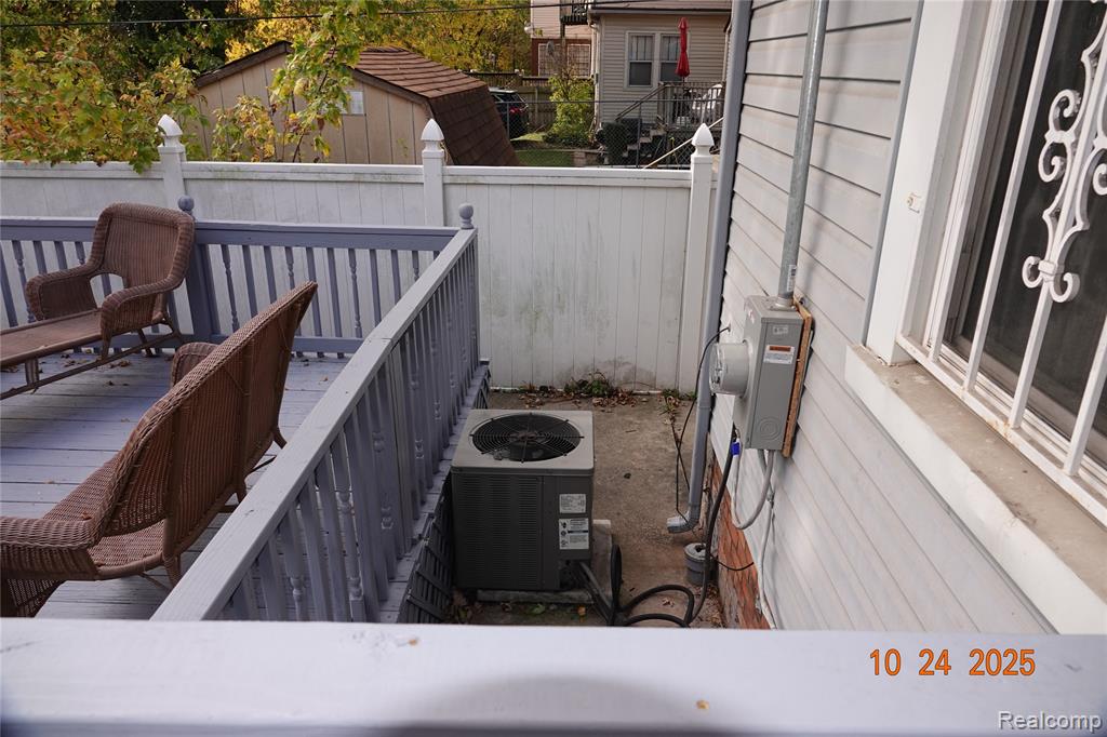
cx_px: 554
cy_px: 368
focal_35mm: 24
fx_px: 738
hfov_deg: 73.8
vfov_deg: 53.1
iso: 100
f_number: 3.2
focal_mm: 8.8
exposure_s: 1/250
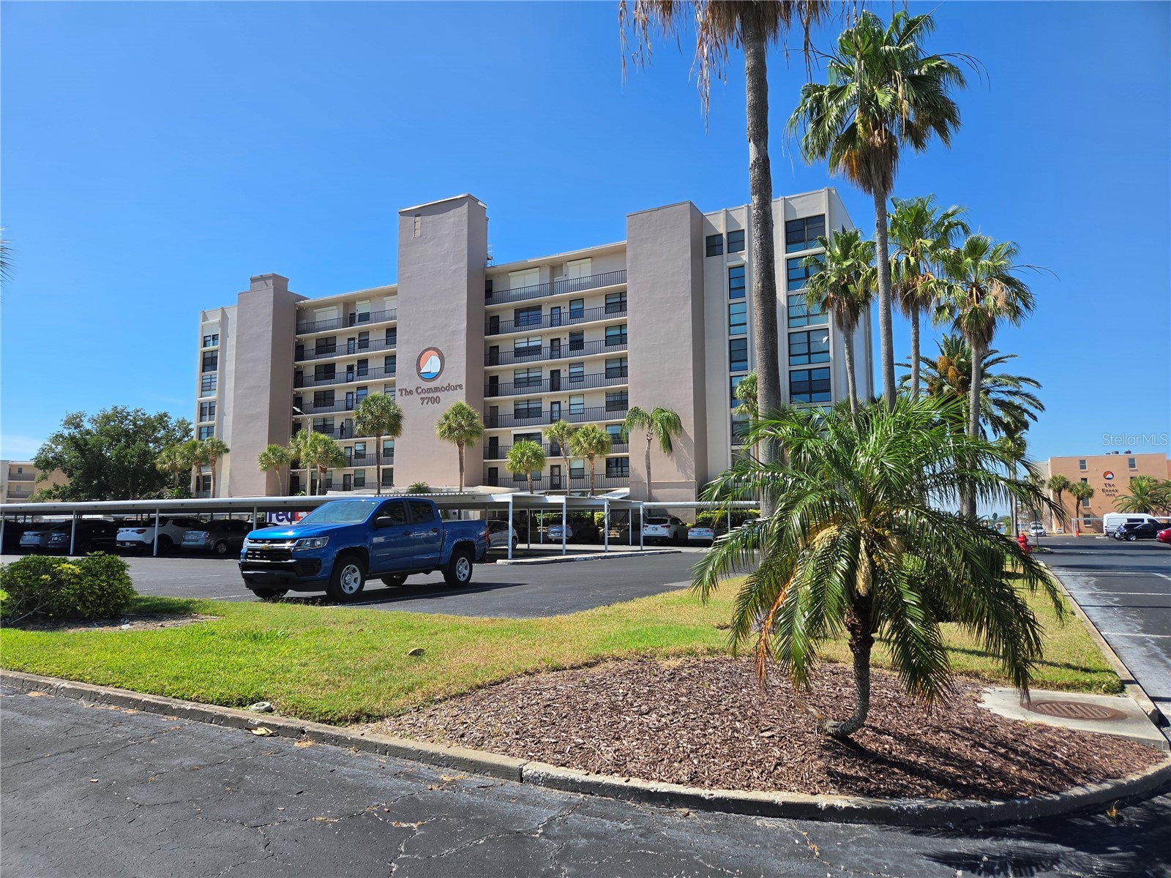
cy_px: 439
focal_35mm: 23
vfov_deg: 58.9
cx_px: 586
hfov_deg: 73.9
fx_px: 778
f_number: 1.8
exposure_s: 1/3327
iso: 80
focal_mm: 5.4
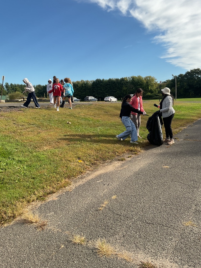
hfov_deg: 48.2
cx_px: 100
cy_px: 134
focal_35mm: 29
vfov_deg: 61.7
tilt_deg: -9.6
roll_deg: +2.1
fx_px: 225
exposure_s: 1/1168
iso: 16
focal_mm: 3
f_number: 1.8
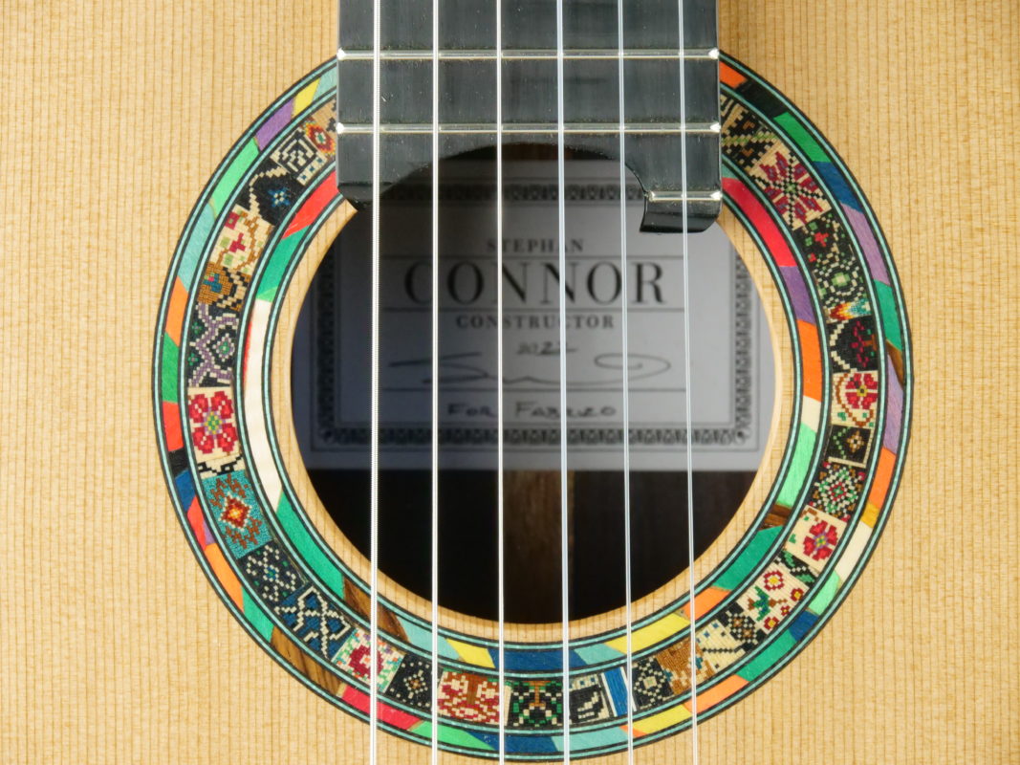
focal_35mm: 240
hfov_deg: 8.3
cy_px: 382
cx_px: 510
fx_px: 7071
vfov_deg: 6.2
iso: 3200
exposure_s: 1/80
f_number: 10
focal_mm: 120
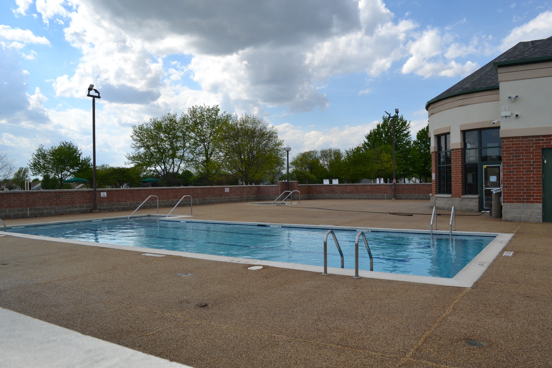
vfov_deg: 47.9
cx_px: 276
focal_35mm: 27
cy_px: 184
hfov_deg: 67.4
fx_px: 414
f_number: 10
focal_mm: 18
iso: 100
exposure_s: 1/200
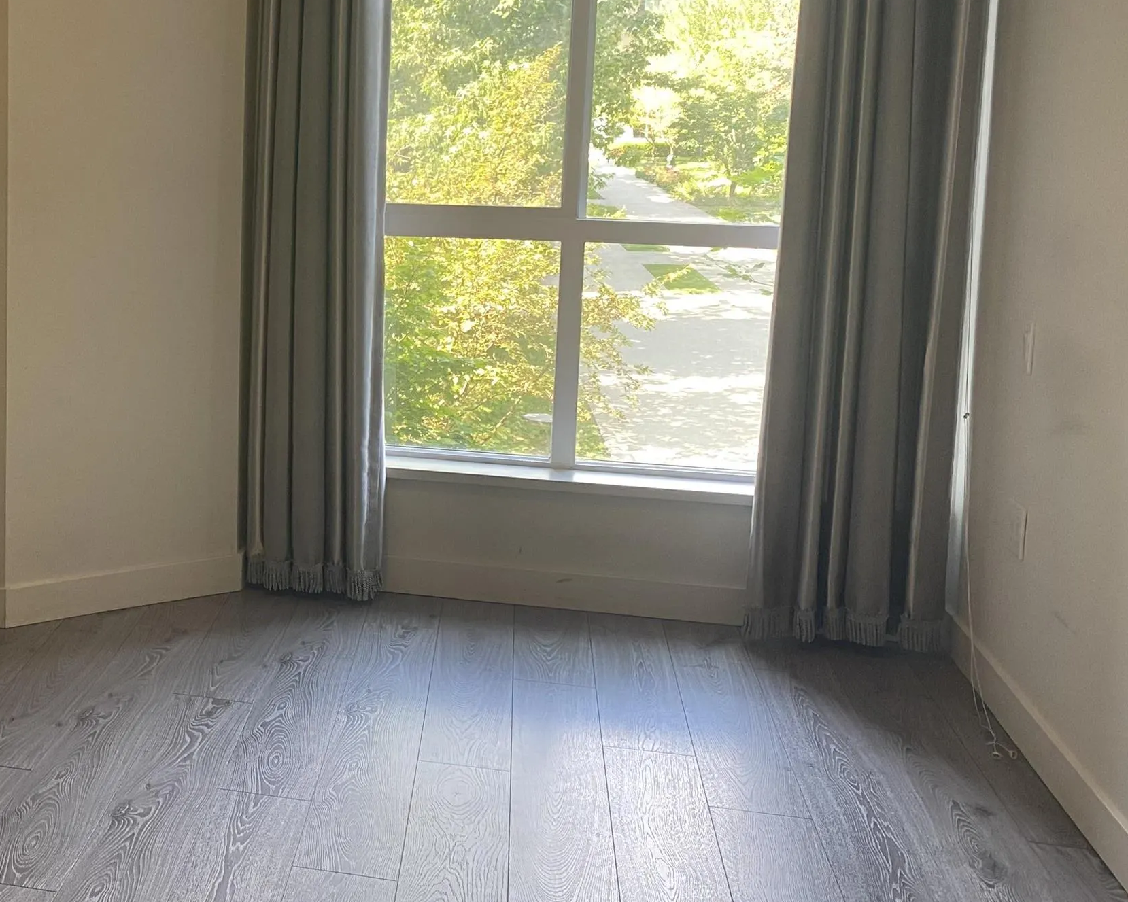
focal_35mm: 47
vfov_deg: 31.8
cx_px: 107
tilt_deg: -6.5
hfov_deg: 37.0
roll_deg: -0.8
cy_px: 300
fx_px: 1569
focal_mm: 4.25
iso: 80
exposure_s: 1/60
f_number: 1.8
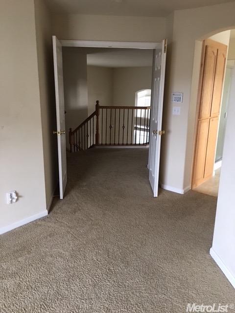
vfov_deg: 61.7
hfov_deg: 48.2
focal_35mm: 29
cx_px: 118
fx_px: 262
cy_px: 156
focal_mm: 4.15
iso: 80
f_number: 2.2
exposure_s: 1/15
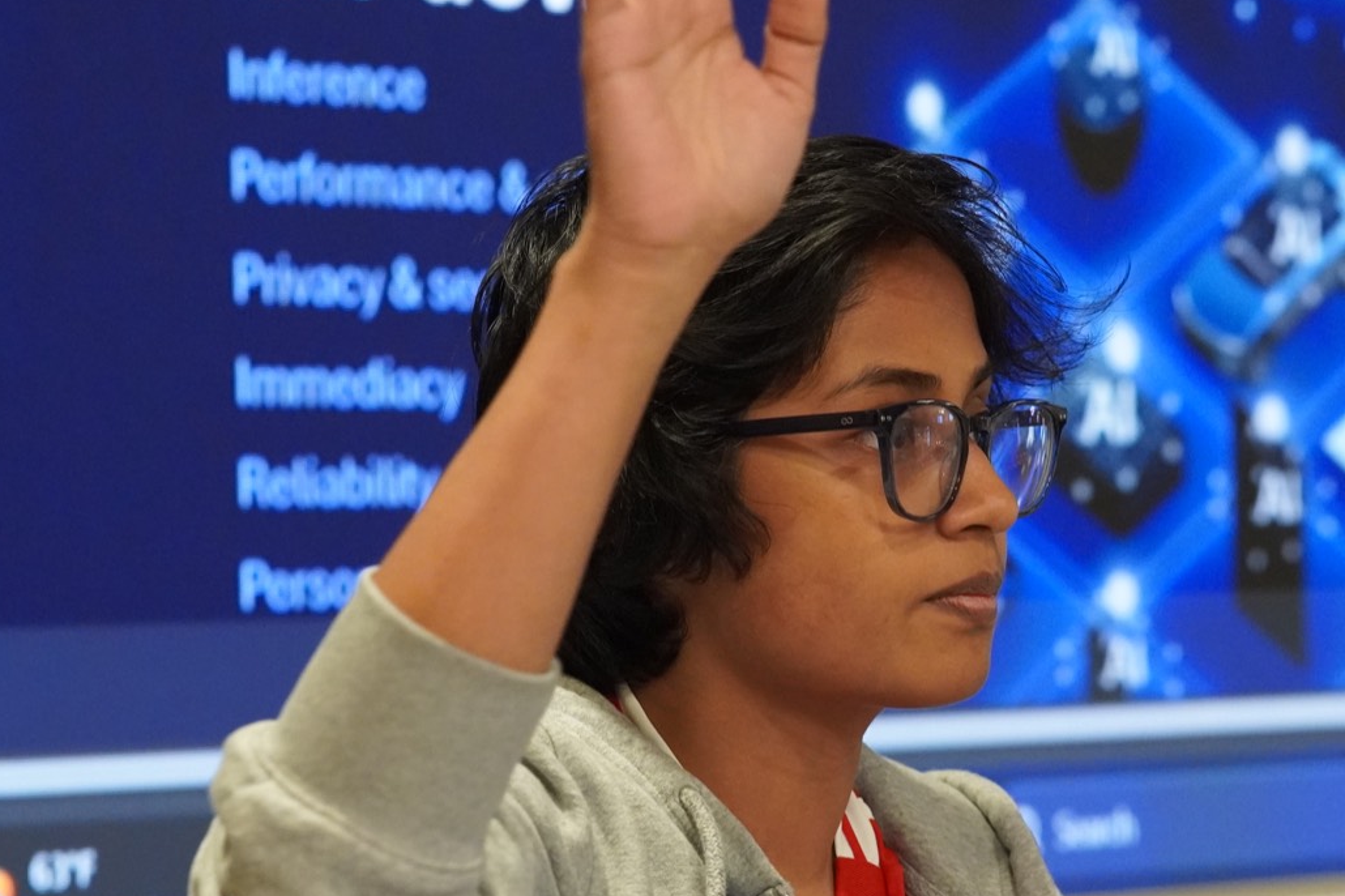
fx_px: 6527
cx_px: 906
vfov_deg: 7.8
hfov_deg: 11.7
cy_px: 603
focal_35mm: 175
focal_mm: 75
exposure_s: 1/160
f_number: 4
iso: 4000
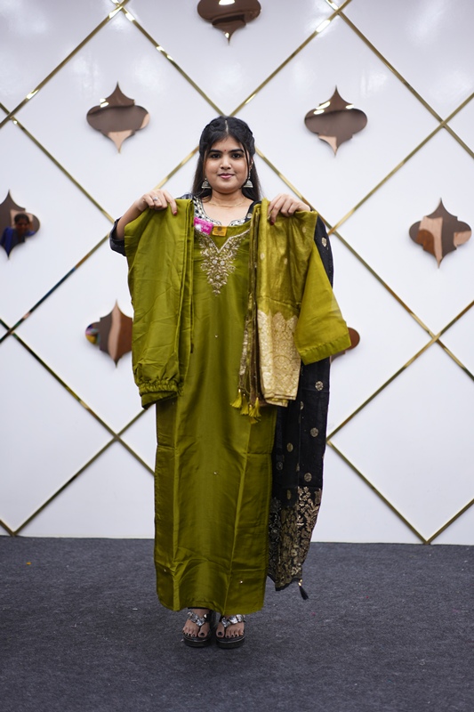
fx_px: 1087
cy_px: 356
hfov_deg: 24.6
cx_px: 237
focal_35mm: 55
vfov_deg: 36.3
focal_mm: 55
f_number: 1.8
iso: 125
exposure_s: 1/100
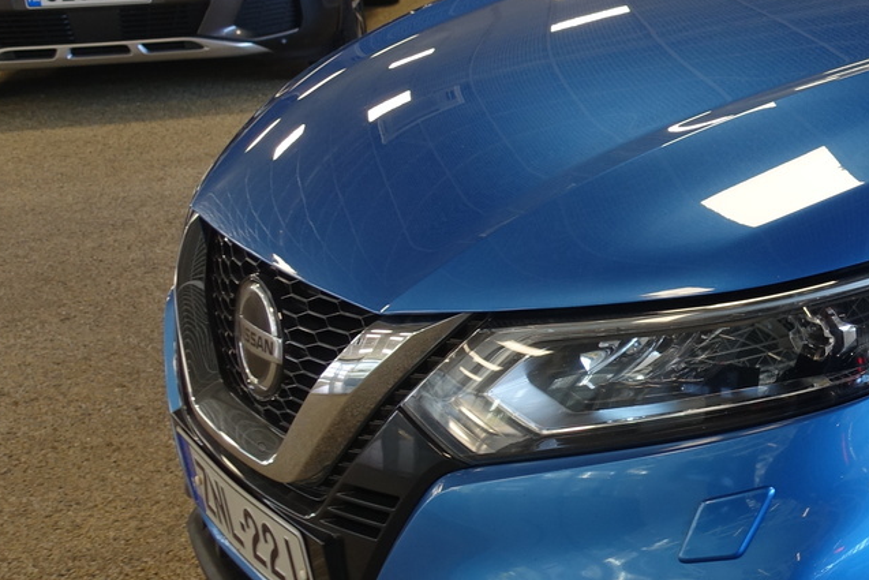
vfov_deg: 22.2
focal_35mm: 61
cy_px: 236
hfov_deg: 28.0
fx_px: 1473
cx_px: 1087
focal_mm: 8.8
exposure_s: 1/40
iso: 125
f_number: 2.8
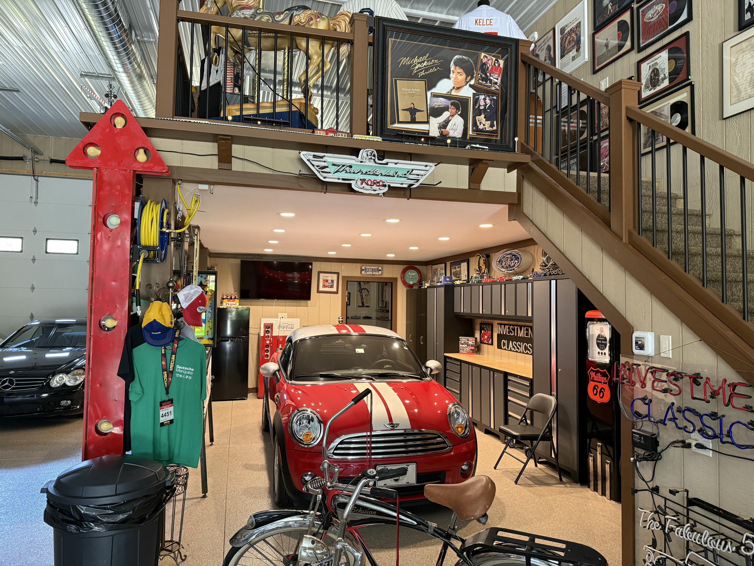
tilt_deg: +2.5
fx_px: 523
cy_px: 283
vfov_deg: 56.8
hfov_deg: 71.6
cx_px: 377
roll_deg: -0.4
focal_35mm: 24
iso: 320
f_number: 1.78
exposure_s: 1/60
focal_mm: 6.76
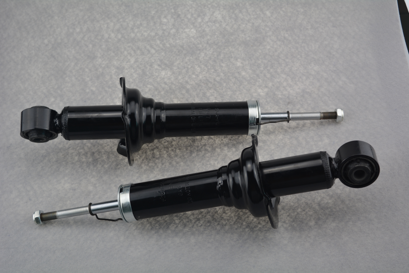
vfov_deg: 22.6
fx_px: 682
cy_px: 136
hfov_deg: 33.4
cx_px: 204
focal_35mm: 60
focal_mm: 40
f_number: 5.6
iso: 320
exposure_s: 1/125
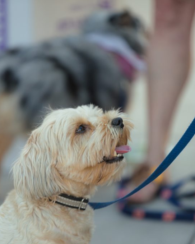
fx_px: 2042
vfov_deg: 6.8
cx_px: 83
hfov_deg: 5.5
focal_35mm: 283
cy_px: 122
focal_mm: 200
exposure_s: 1/1250
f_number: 2.8
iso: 320
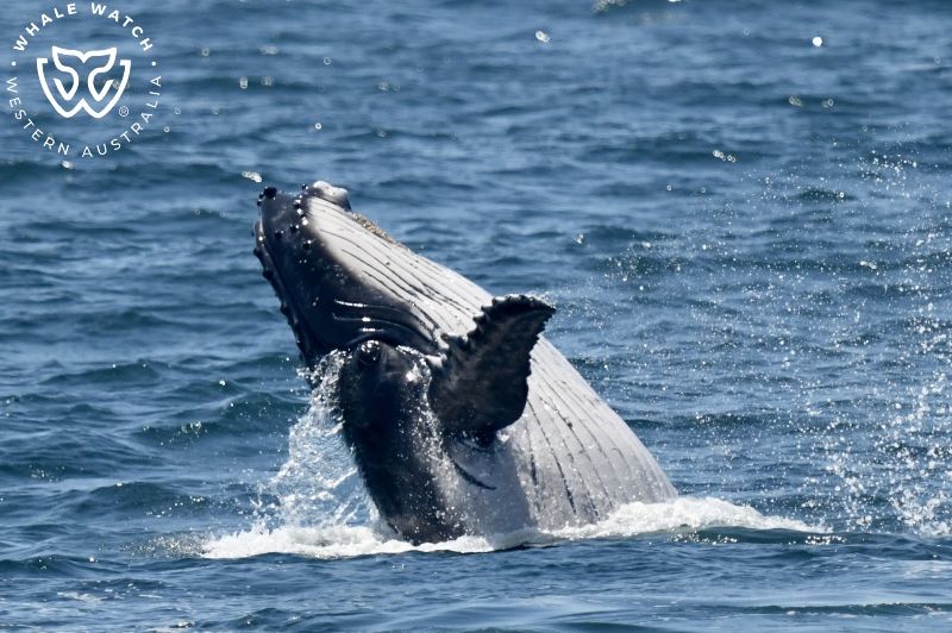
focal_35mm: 600
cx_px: 476
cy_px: 316
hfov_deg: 3.4
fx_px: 15853
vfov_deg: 2.3
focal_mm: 600
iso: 800
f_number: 6.3
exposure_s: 1/8000
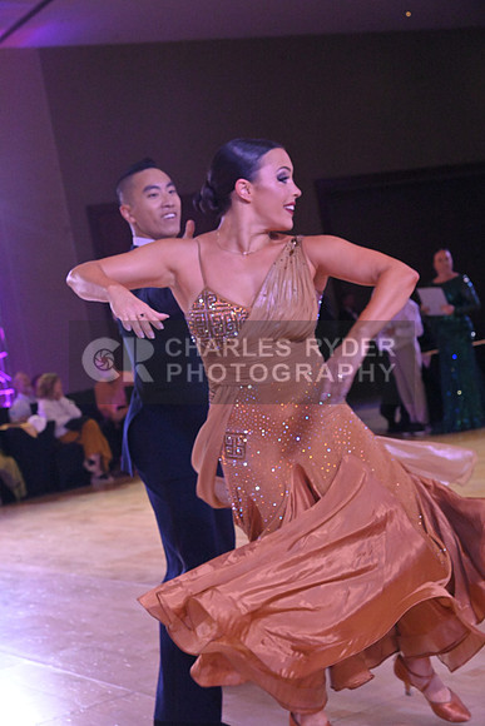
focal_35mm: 65
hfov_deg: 20.9
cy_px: 363
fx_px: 1313
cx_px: 242
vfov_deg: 31.0
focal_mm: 65
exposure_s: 1/320
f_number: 8
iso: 6400
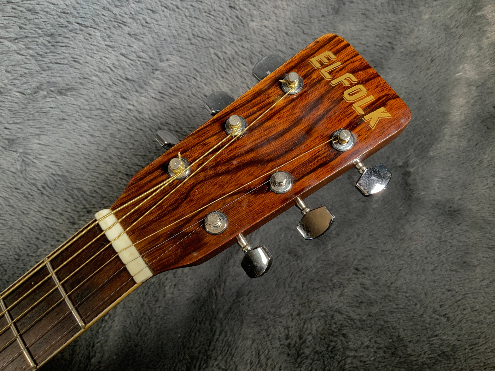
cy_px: 186
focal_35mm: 29
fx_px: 415
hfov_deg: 61.7
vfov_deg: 48.2
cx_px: 248
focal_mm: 3
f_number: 1.8
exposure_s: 1/104
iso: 64
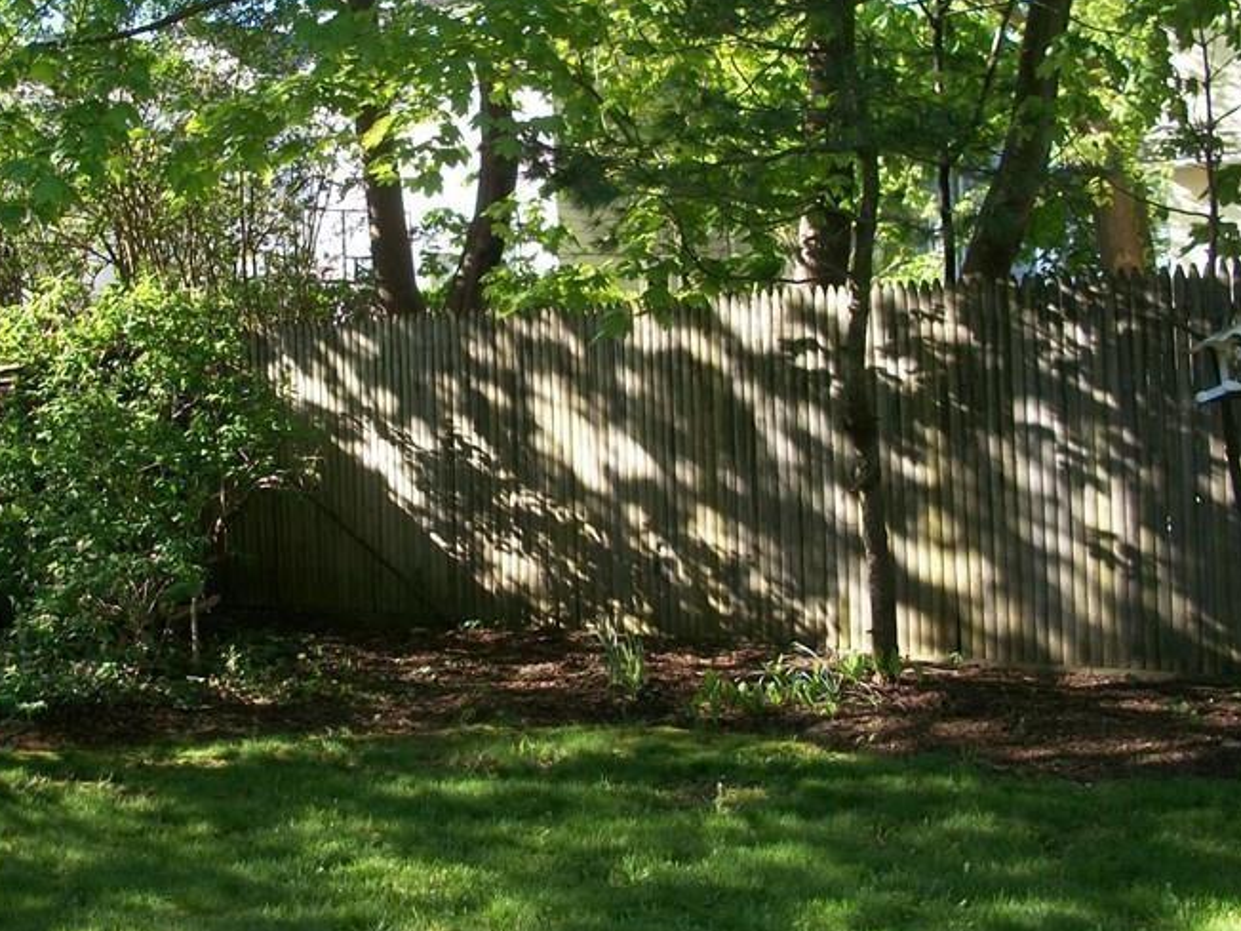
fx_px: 1972
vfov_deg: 26.6
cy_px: 430
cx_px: 369
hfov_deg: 34.5
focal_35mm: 55
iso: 80
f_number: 3.1
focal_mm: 6.3
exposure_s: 1/160
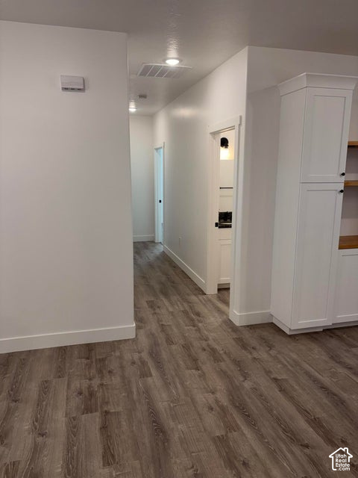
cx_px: 179
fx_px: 359
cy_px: 239
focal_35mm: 26
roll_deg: -0.9
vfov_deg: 67.3
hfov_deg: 53.1
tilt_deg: -9.5
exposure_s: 1/134
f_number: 1.6
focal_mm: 5.96
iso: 64
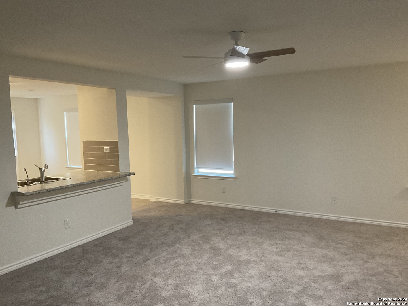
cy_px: 153
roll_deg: +0.7
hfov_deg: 61.7
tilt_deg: -3.3
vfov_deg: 48.2
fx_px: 342
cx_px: 204
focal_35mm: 29
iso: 125
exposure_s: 1/60
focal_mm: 3
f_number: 1.8
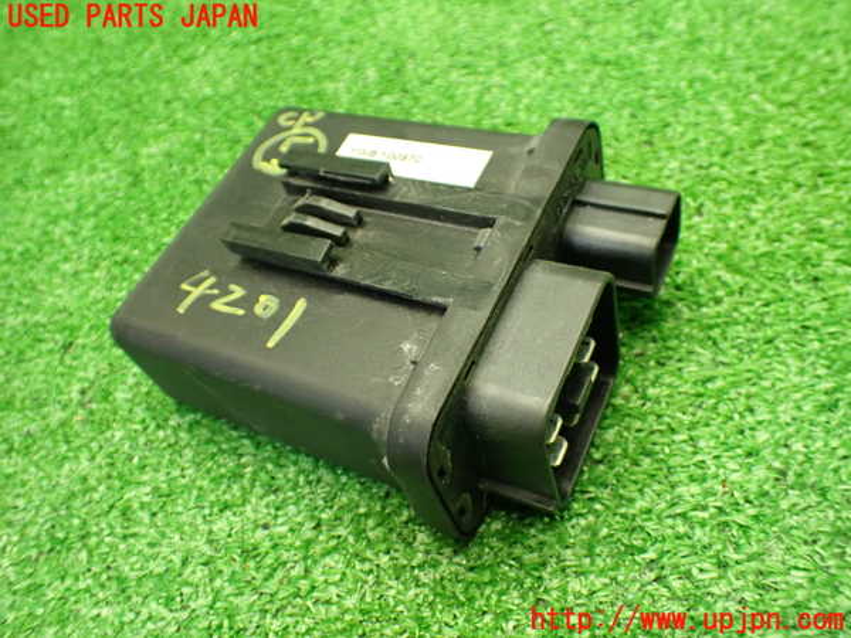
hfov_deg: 60.0
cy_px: 319
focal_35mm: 30
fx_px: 738
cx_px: 426
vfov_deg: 46.8
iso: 800
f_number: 2.3
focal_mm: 5.4
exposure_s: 1/80
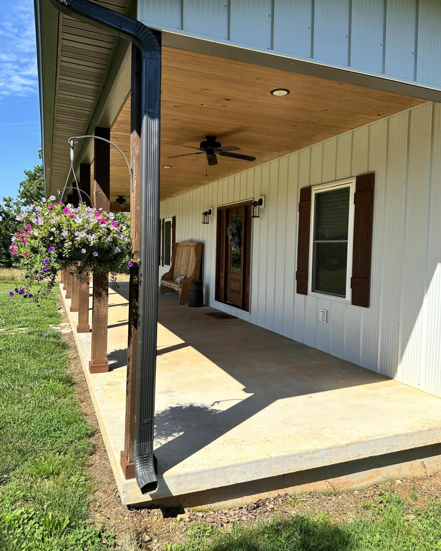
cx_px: 223
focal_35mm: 26
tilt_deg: -1.8
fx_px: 424
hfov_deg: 54.9
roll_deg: -2.7
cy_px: 271
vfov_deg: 66.0
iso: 80
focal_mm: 6.86
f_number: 1.78
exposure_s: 1/2809
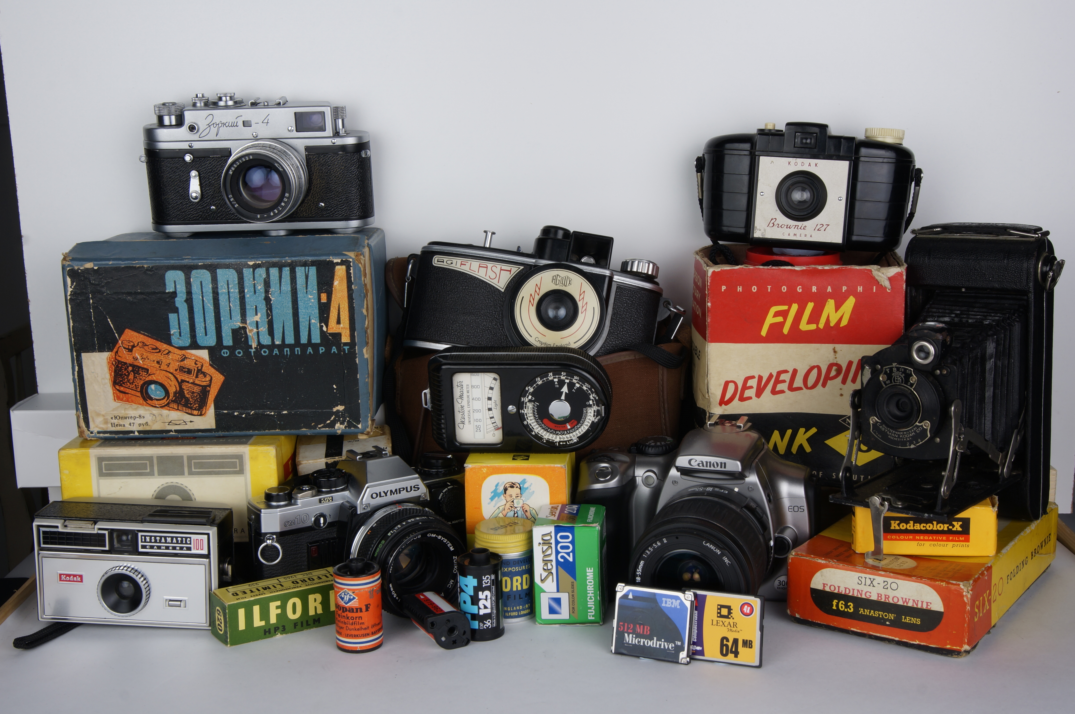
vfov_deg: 30.8
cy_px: 357
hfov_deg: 45.0
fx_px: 1298
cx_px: 538
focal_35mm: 44
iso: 100
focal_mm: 29
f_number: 16
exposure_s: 1/6
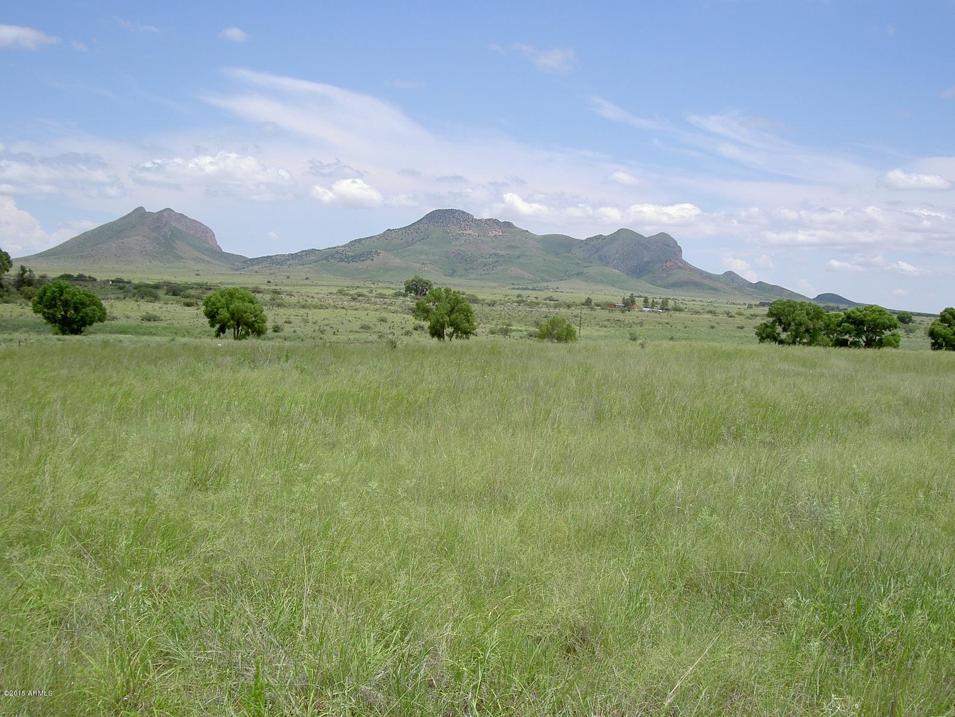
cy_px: 358
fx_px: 1076
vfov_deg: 36.8
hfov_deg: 47.9
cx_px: 478
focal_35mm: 39
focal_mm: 8
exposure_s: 1/400
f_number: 4.7
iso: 100
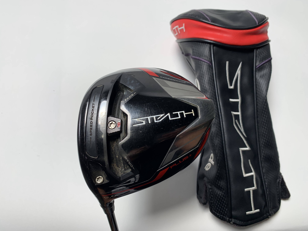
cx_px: 154
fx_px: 231
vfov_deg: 53.1
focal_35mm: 26
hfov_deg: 67.3
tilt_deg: -62.8
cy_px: 116
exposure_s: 1/198
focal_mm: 4.25
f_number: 1.8
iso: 25
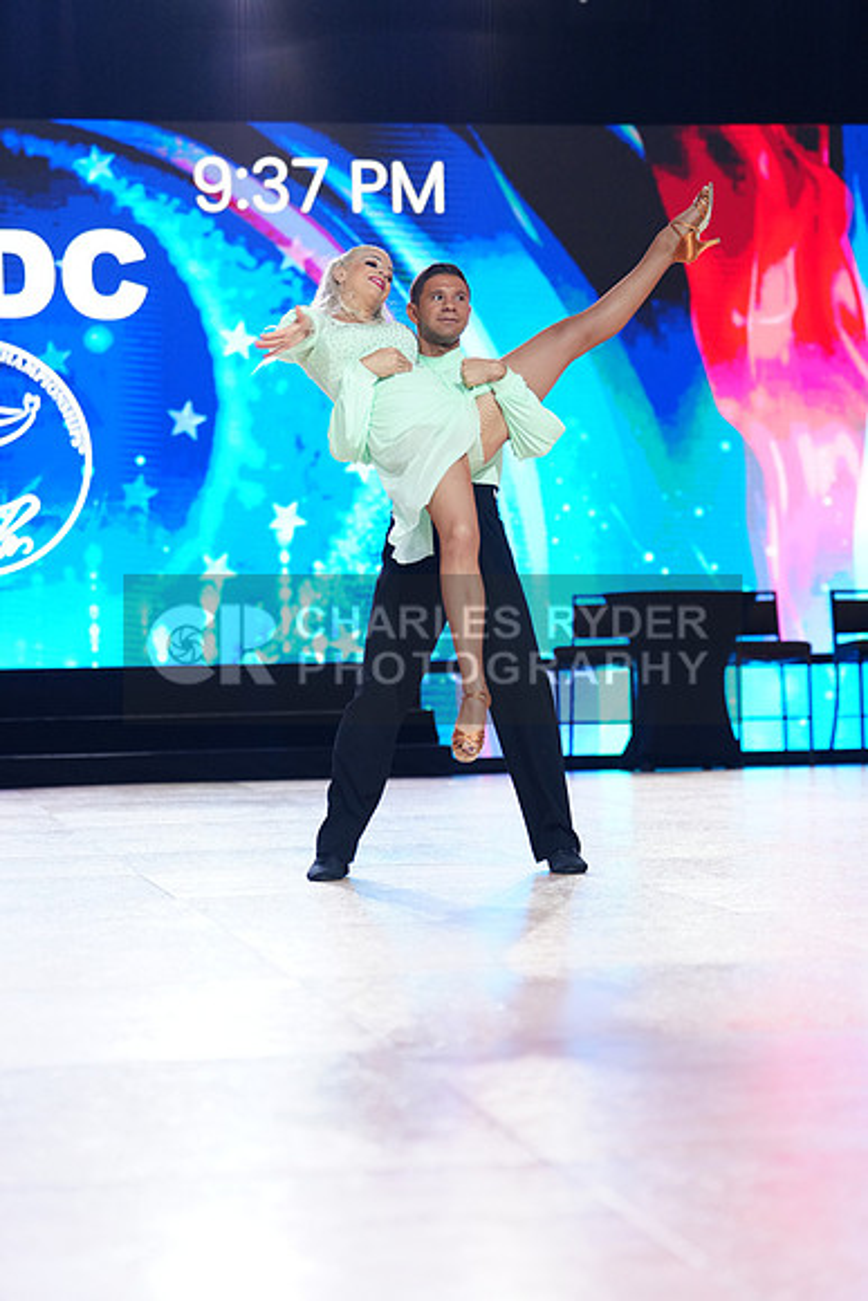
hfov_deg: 15.5
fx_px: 3181
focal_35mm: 88
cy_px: 650
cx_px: 434
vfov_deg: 23.1
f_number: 2.8
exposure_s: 1/500
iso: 2000
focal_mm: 88
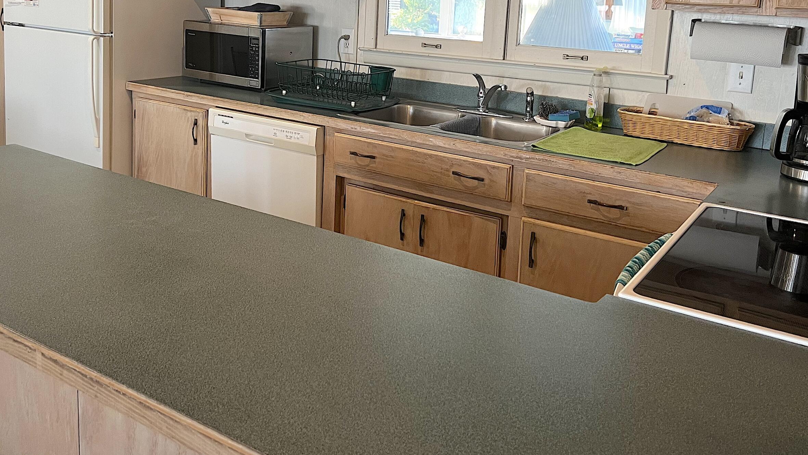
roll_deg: -1.3
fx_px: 771
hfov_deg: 55.2
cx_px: 360
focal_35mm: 36
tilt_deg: -9.5
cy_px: 114
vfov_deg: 32.2
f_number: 1.5
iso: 160
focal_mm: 5.7
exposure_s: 1/60
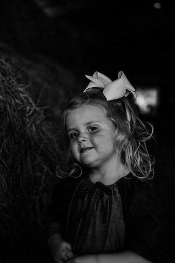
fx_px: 365
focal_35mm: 50
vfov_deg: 39.6
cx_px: 88
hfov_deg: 27.0
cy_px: 132
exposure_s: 1/800
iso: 200
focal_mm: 50
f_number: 2.8
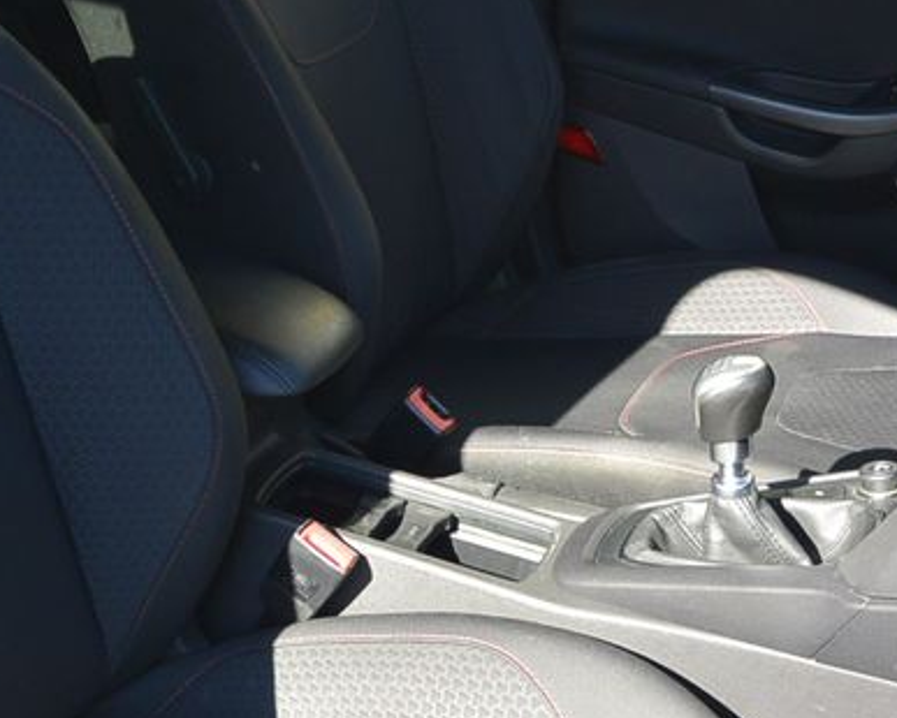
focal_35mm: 67
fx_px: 1780
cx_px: 185
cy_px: 557
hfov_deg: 27.7
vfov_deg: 22.6
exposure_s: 1/250
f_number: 4
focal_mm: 10
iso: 160
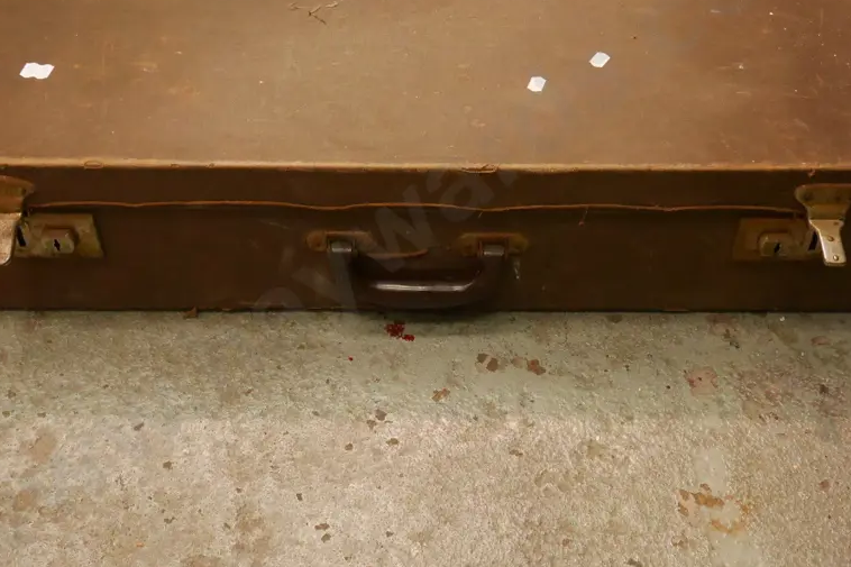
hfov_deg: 43.6
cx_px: 415
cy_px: 217
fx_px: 1063
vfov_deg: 29.7
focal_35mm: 45
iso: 3200
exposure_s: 1/160
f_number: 4
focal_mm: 16
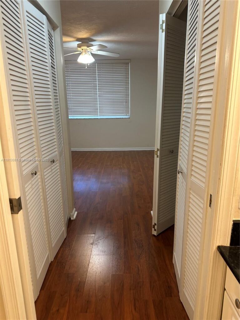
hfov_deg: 56.8
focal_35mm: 24
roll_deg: +1.2
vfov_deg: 71.6
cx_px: 120
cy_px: 160
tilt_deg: -10.4
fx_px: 222
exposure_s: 1/60
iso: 125
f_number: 1.78
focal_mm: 6.86
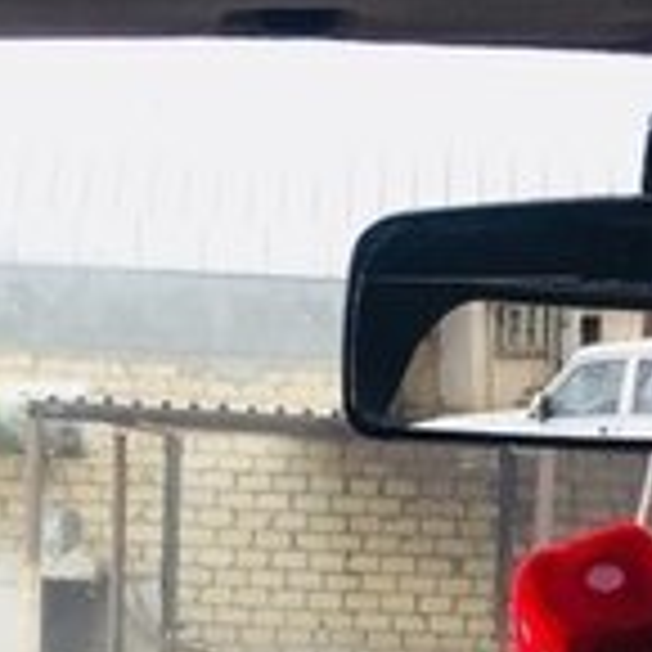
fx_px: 2493
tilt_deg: -6.8
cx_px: 423
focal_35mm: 117
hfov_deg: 14.9
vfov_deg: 13.7
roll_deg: -1.8
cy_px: 1068
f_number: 2.2
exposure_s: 1/33
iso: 32
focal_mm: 4.15
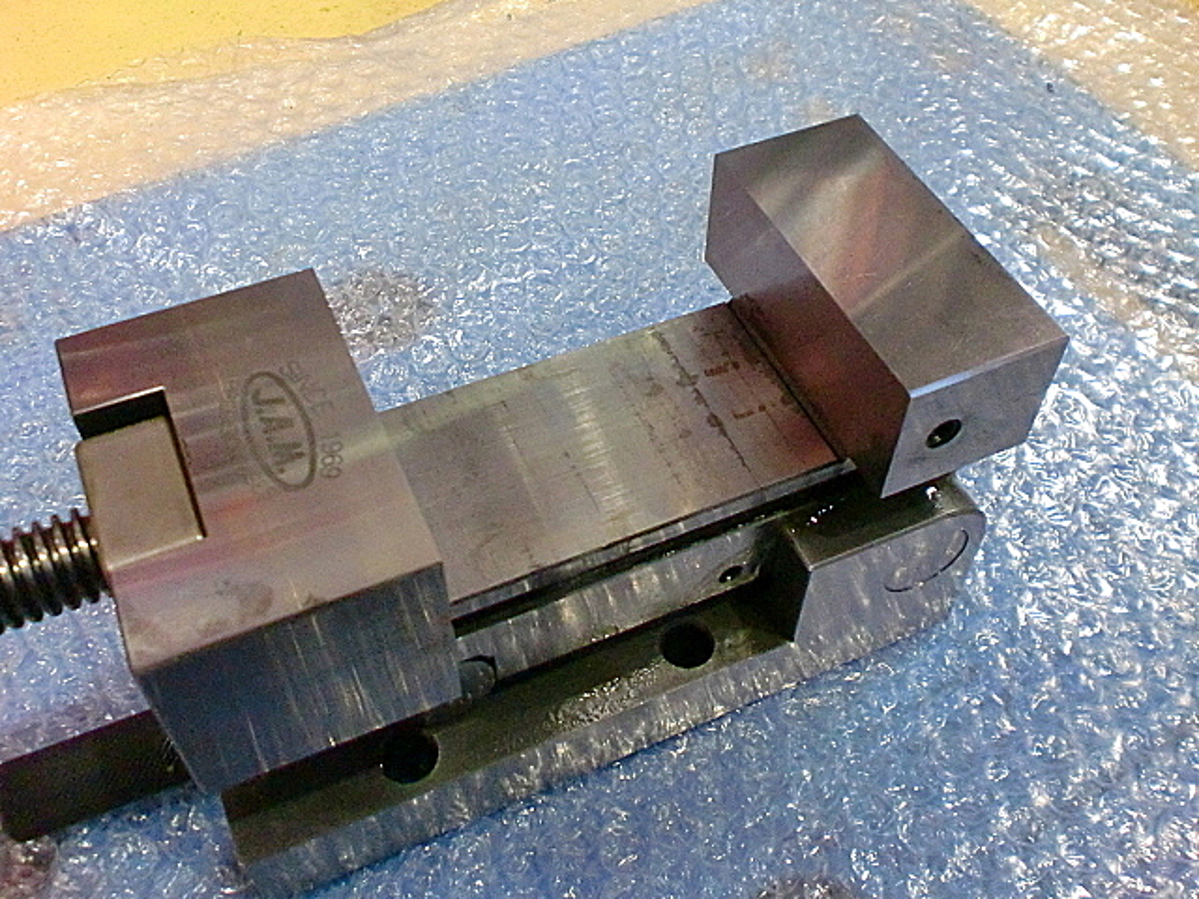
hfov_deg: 52.6
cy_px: 450
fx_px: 1212
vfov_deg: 40.7
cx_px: 600
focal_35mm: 35
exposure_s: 1/60
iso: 800
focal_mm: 6.3
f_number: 3.1
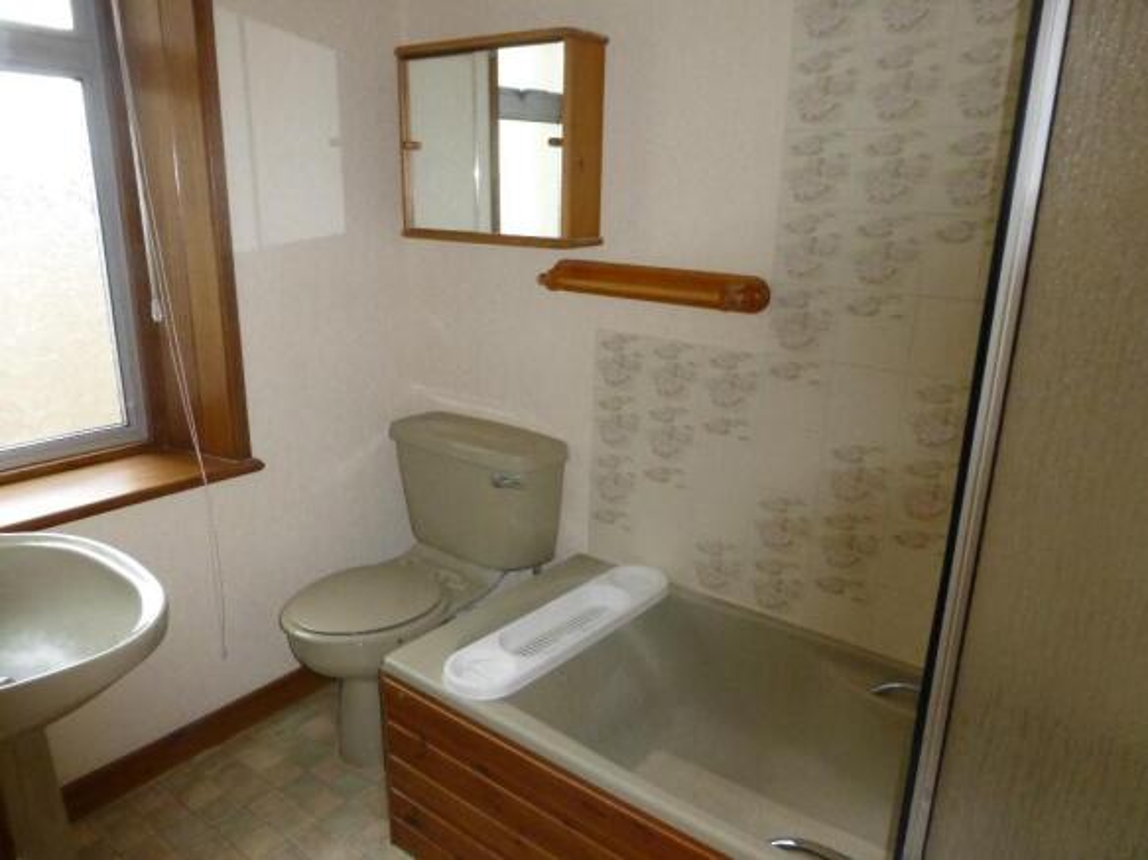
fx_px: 796
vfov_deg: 56.8
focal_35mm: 24
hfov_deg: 71.6
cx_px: 574
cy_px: 430
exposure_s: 1/60
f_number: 3.3
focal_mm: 4.3
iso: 800
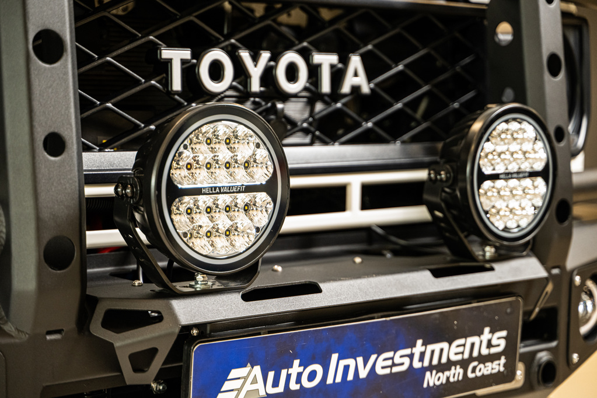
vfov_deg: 18.2
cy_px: 199
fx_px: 1244
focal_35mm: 75
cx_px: 298
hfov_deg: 27.0
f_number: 2.8
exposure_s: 1/125
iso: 1600
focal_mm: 75
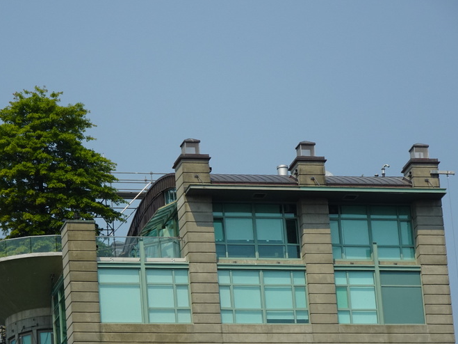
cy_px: 208
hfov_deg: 7.9
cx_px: 208
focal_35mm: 250
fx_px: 3307
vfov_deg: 5.9
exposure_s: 1/500
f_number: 6.3
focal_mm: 33.18
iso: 80
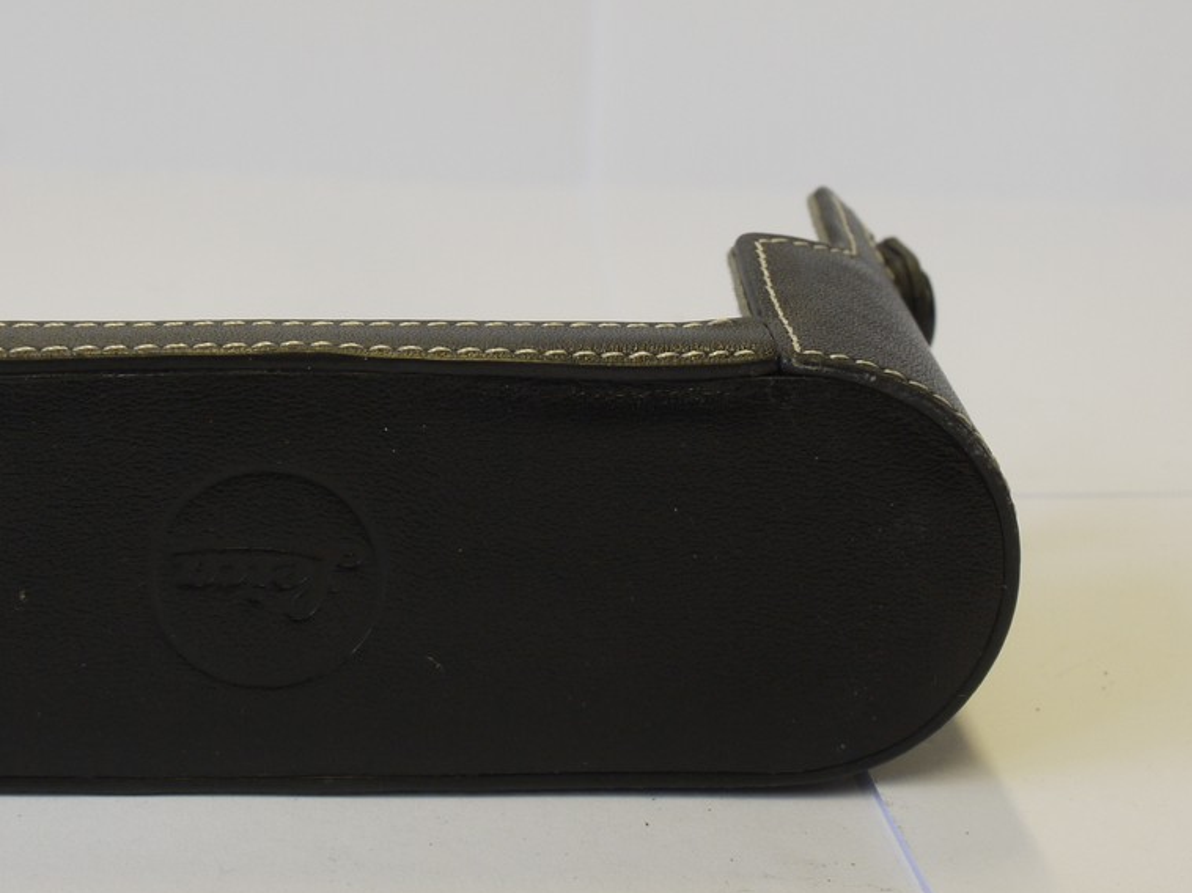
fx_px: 3270
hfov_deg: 20.5
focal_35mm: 95
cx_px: 302
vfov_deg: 15.5
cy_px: 300
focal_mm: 30
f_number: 8
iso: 400
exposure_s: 1/40
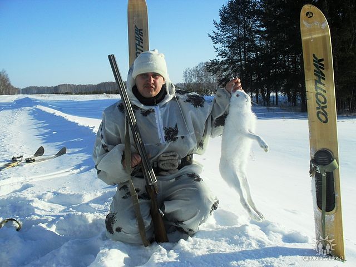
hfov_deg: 52.6
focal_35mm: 35
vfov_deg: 40.7
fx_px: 360
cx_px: 178
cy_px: 134
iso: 100
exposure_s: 1/250
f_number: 8.4
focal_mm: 6.3
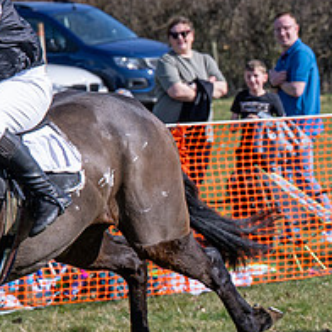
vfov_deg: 4.3
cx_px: 194
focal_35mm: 404
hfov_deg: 4.3
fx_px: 4384
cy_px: 215
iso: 200
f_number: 5
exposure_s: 1/1600
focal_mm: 83
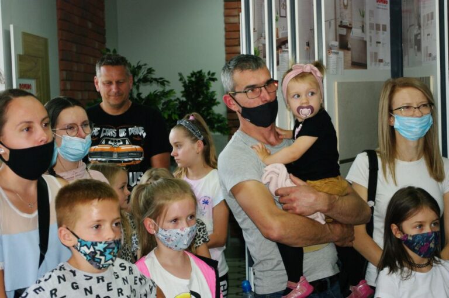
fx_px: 1028
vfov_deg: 16.5
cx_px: 224
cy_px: 149
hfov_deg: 24.6
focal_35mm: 82
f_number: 5.6
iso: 800
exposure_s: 1/60
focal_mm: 55
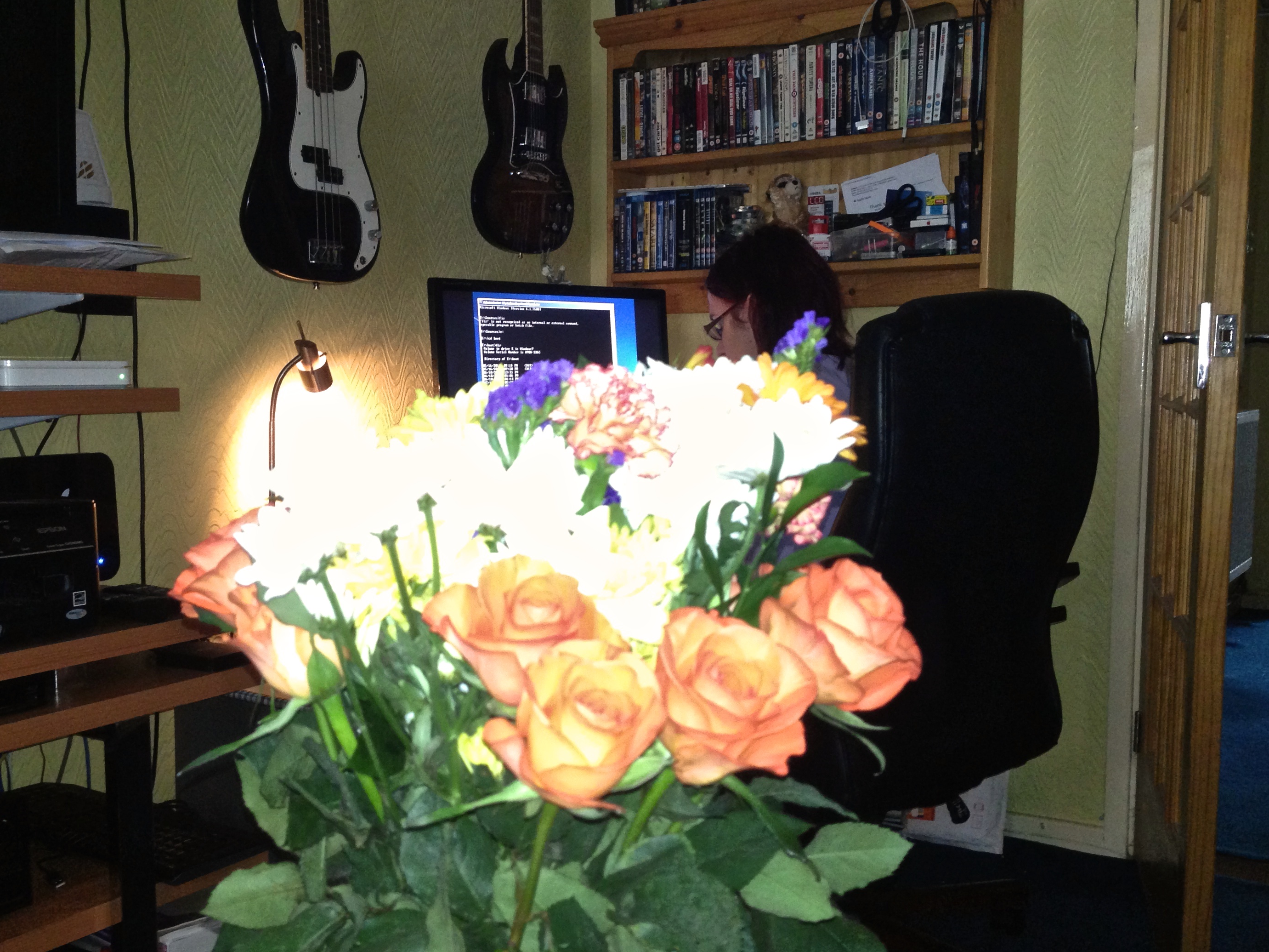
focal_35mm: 39
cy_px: 523
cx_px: 594
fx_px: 1430
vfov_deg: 36.8
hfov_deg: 47.8
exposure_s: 1/16
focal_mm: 4.13
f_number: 2.4
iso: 250
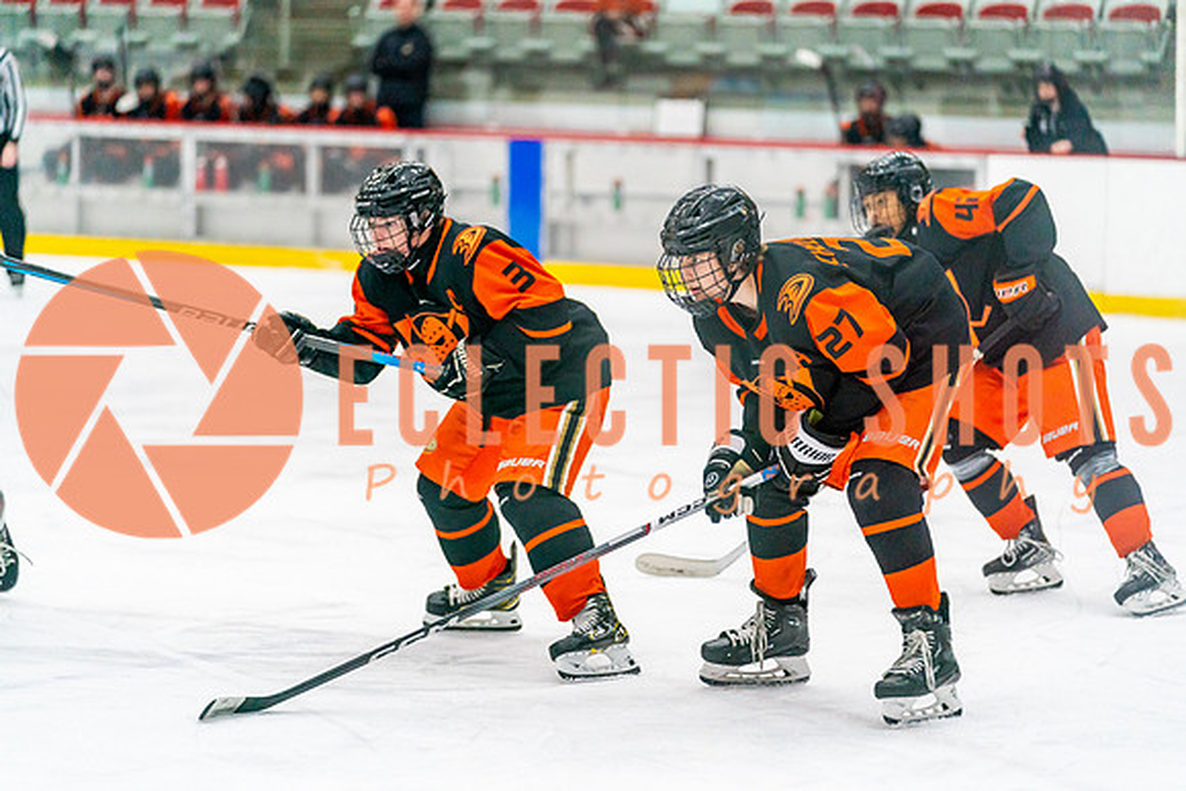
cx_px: 593
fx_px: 4481
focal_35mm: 136
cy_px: 396
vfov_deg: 10.1
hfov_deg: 15.1
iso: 3200
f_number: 2.8
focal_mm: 136
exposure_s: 1/1250
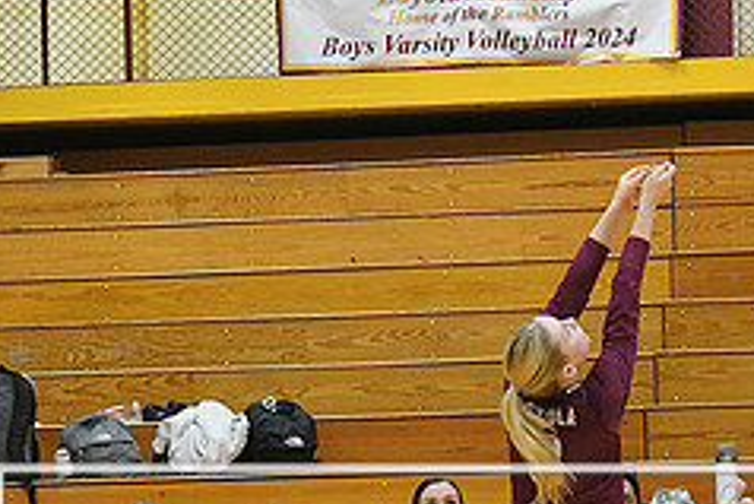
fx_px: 5365
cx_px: 374
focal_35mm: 256
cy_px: 483
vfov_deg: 5.4
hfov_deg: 8.0
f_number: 4
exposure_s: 1/1000
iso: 12800
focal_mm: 105
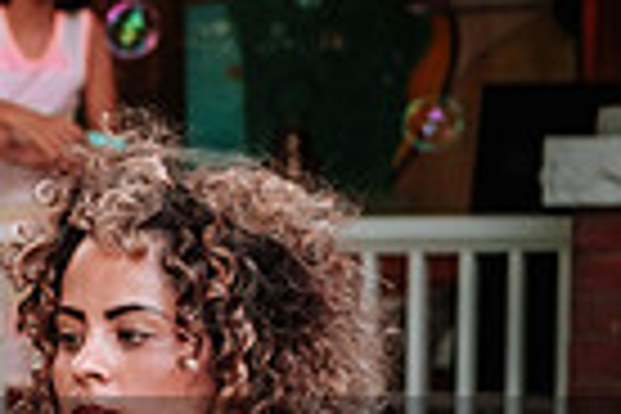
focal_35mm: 316
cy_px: 569
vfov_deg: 4.3
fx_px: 5451
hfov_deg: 6.4
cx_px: -441
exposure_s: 1/400
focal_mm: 50
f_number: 2.8
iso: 800
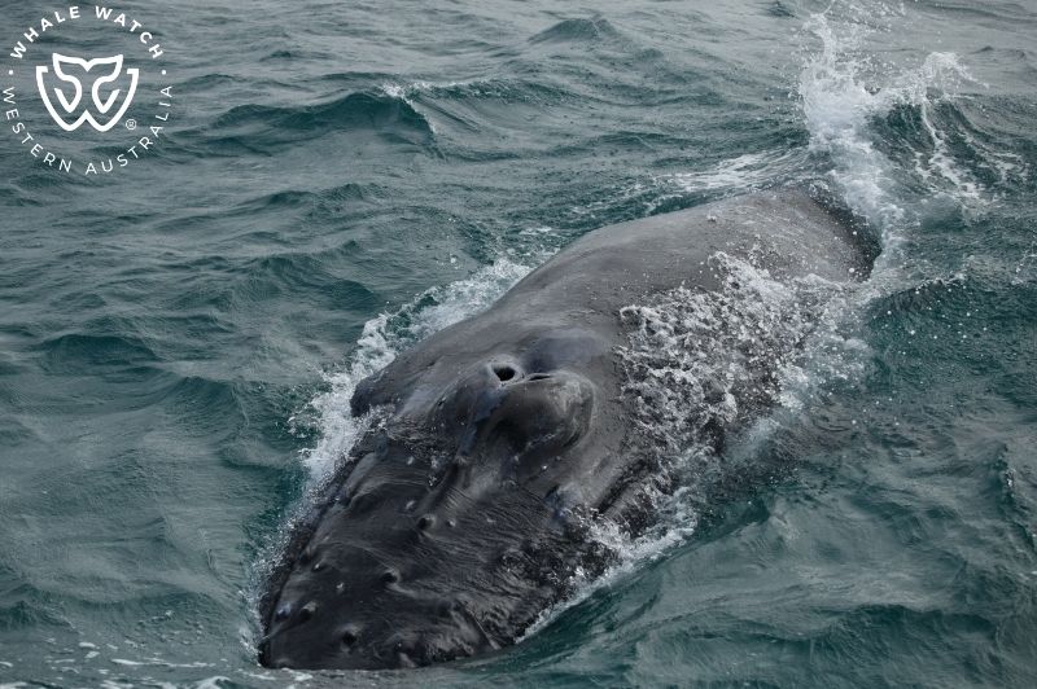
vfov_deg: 17.5
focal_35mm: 78
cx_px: 518
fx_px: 2245
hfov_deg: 26.0
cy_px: 344
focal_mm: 78
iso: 1100
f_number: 5
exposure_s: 1/8000
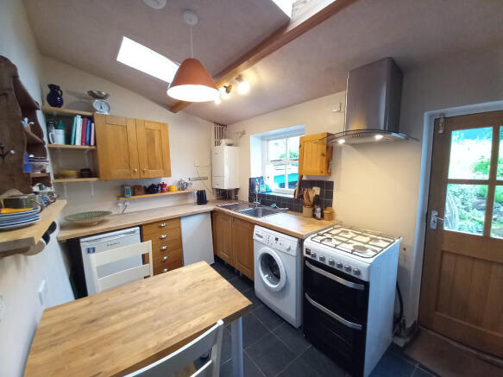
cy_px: 188
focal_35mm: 13
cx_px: 252
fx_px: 189
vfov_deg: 89.9
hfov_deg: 106.2
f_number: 2.2
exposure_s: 1/25
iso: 200
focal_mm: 1.13
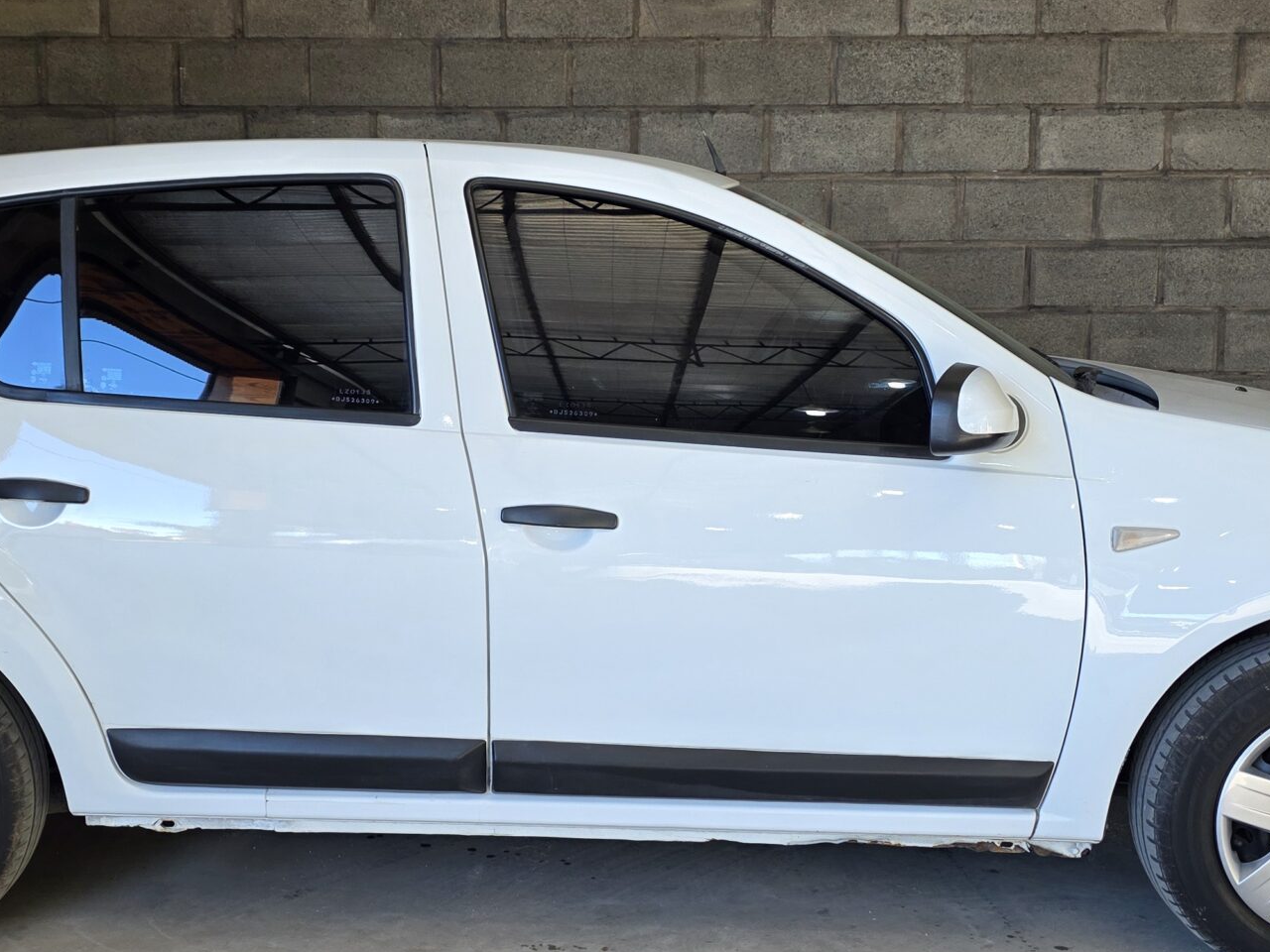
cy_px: 422
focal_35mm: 46
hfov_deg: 41.0
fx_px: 1688
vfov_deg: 31.5
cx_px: 504
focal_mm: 6.3
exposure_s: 1/180
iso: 100
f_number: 1.7
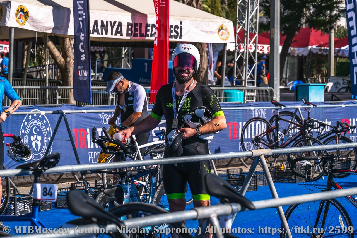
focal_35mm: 135
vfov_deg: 10.2
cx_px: 178
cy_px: 119
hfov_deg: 15.2
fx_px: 1338
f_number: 10
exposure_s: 1/1000
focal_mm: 135
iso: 320
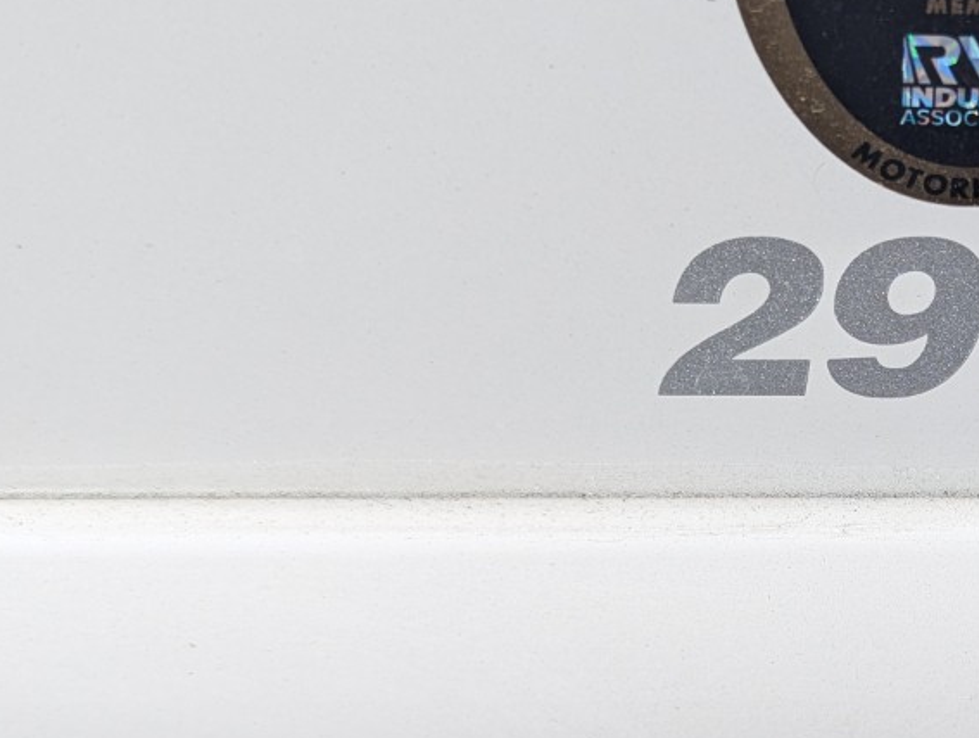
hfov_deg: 31.0
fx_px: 1671
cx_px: 906
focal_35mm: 59
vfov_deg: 24.7
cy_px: 508
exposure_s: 1/2513
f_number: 1.85
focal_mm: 6.81
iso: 77
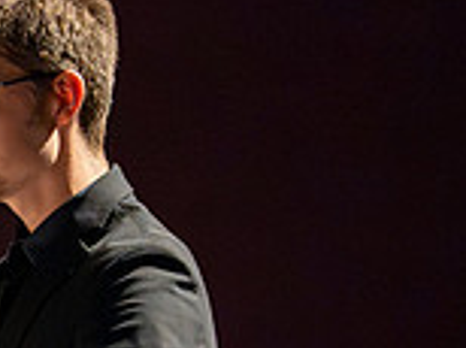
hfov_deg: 3.3
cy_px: 498
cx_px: -333
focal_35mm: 598
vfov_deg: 2.5
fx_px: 8038
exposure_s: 1/640
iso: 16000
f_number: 2.8
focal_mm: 165
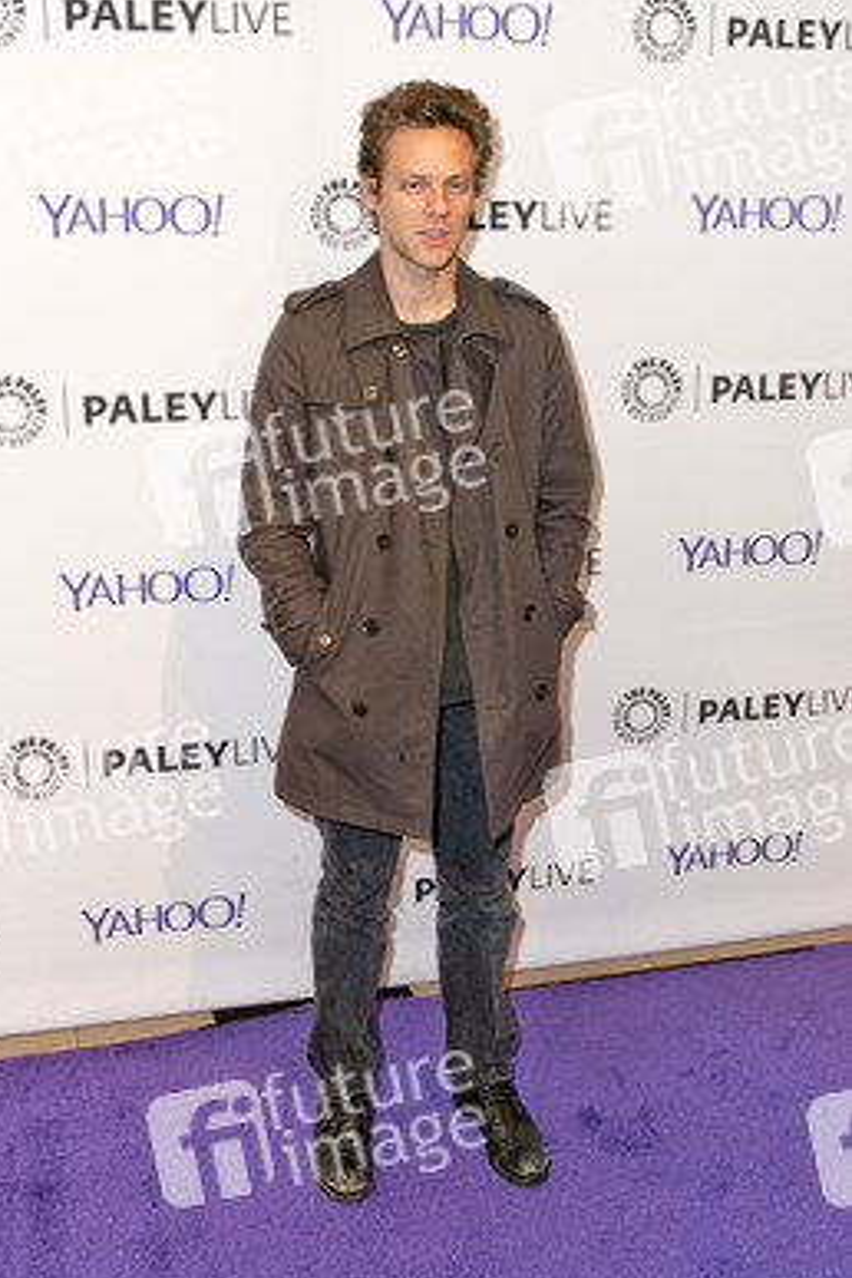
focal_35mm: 30
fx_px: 1065
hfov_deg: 43.6
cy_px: 634
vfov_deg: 61.9
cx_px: 414
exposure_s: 1/400
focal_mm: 29
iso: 400
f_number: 4
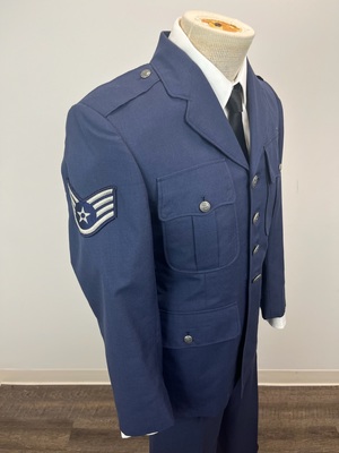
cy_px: 226
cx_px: 170
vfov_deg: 67.3
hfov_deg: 53.1
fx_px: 339
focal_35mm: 26
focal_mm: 5.1
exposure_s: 1/144
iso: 32
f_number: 1.6
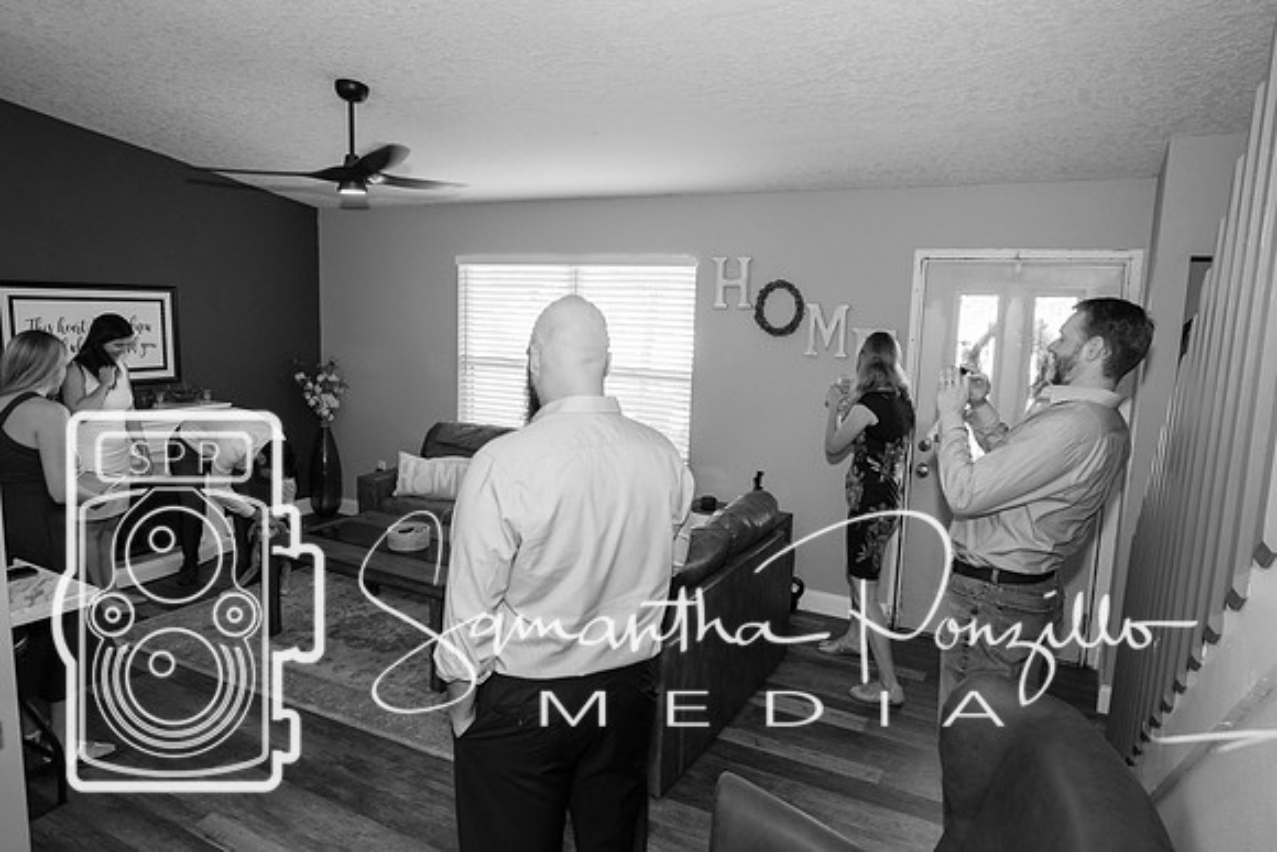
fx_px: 812
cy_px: 418
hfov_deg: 76.4
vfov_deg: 55.4
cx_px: 625
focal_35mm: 23
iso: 800
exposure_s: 1/80
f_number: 4.5
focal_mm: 14
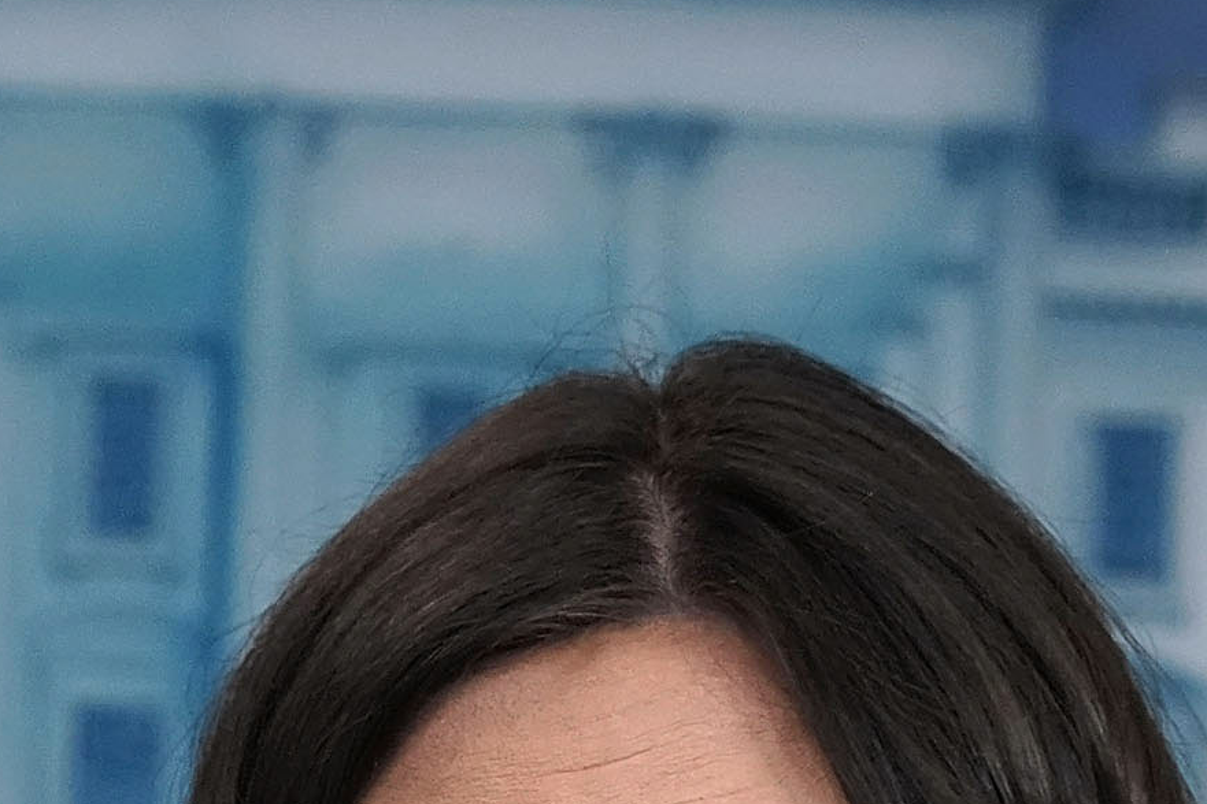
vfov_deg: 1.0
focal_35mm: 1362
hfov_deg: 1.5
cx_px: 414
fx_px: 45653
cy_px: 670
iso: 3200
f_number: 11
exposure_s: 1/160
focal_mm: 400
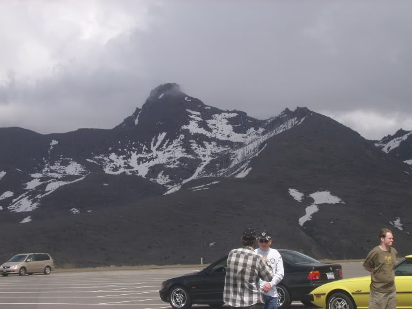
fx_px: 1226
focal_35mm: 103
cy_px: 154
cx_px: 206
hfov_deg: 19.1
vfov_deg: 14.4
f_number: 10.1
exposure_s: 1/176
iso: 50
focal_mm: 17.14
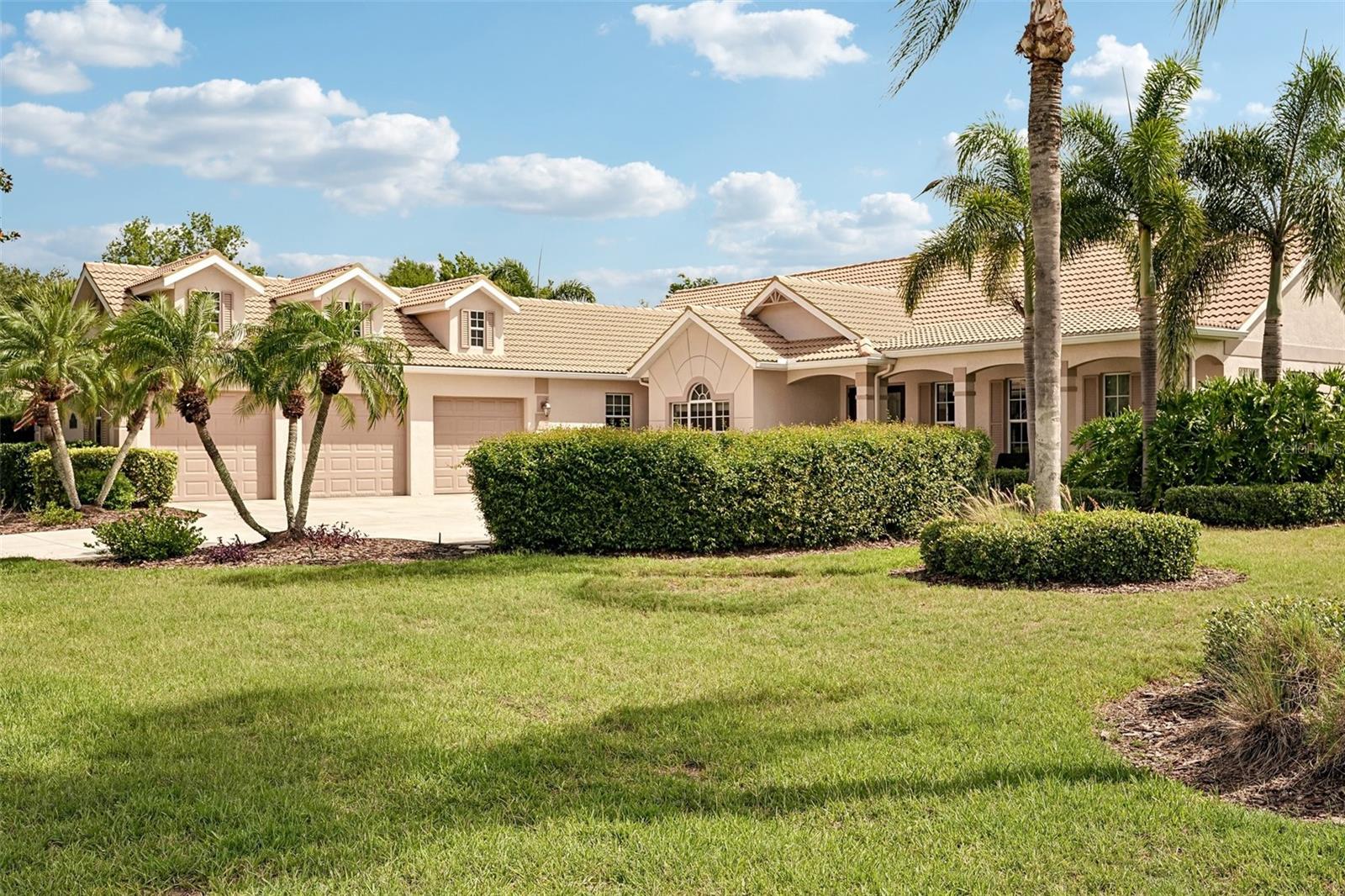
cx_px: 672
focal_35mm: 33
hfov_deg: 57.2
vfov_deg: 40.0
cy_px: 448
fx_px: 1233
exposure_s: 1/800
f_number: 8
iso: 400
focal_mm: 33
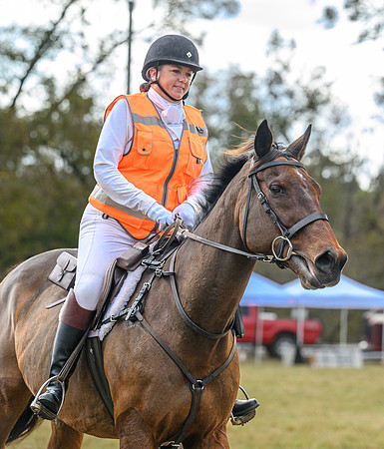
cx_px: 203
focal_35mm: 171
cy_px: 206
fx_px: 2331
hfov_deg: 9.4
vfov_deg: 11.0
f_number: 3.5
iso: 640
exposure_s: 1/1000
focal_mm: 115
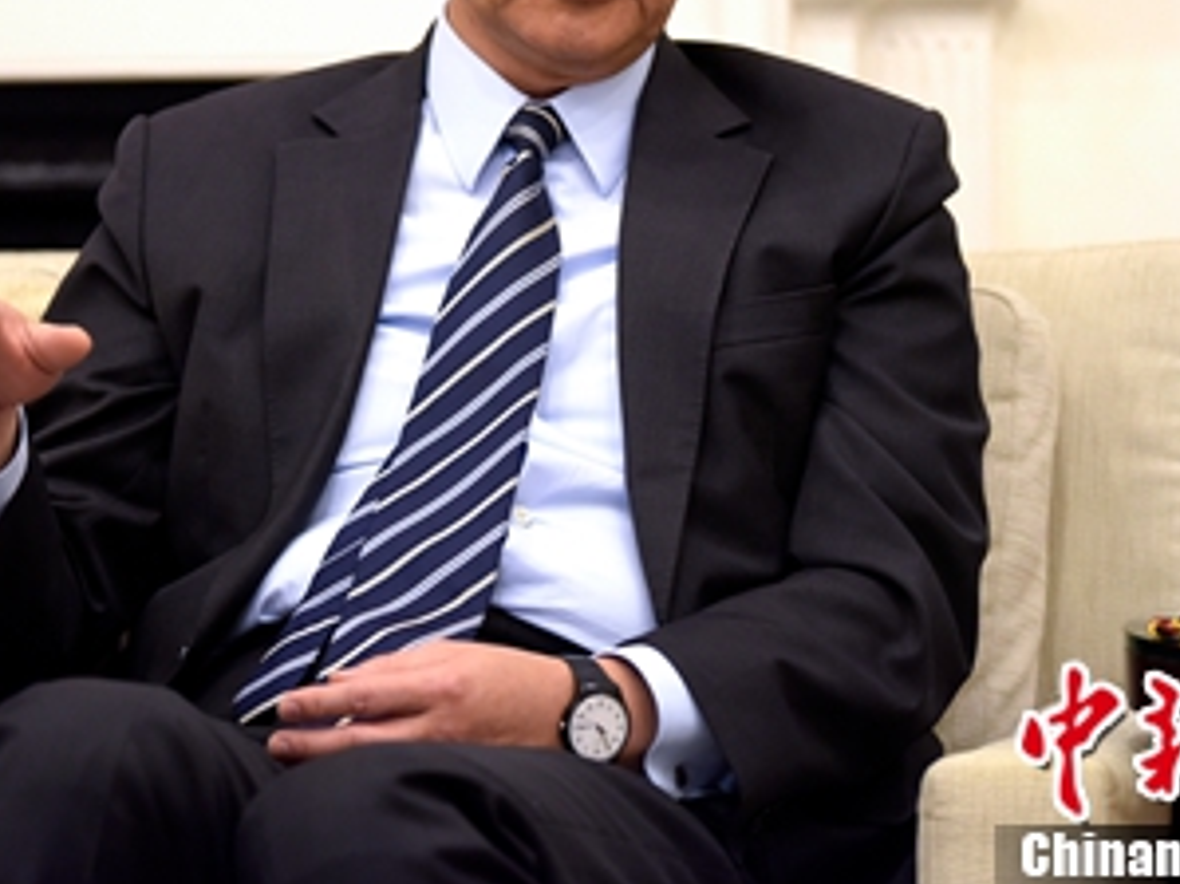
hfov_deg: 9.1
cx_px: 438
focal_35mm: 217
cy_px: 178
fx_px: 7394
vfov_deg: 6.8
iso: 1600
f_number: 2.8
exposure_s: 1/200
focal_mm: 125
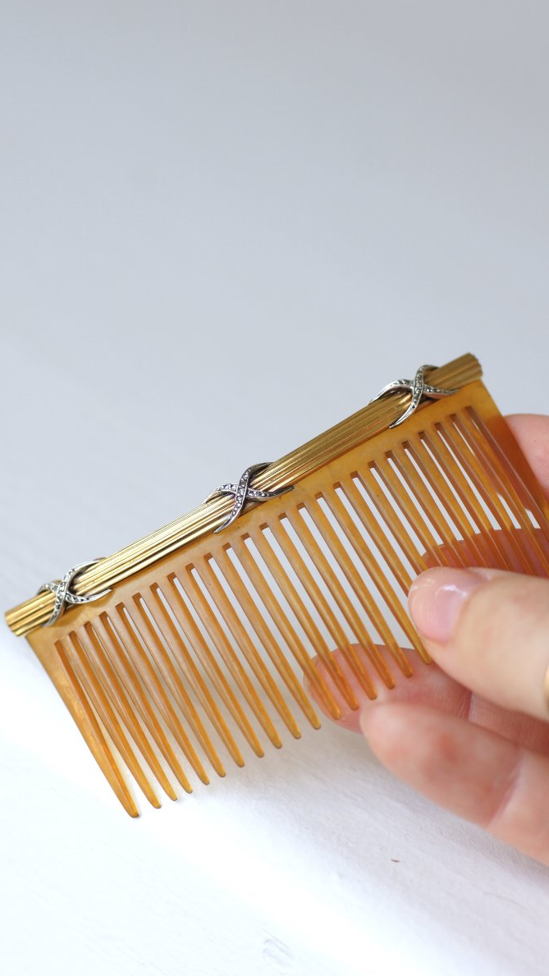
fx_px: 2872
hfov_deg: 10.9
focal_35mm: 111
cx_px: 260
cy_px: 491
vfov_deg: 19.3
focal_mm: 70
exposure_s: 1/125
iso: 200
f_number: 4
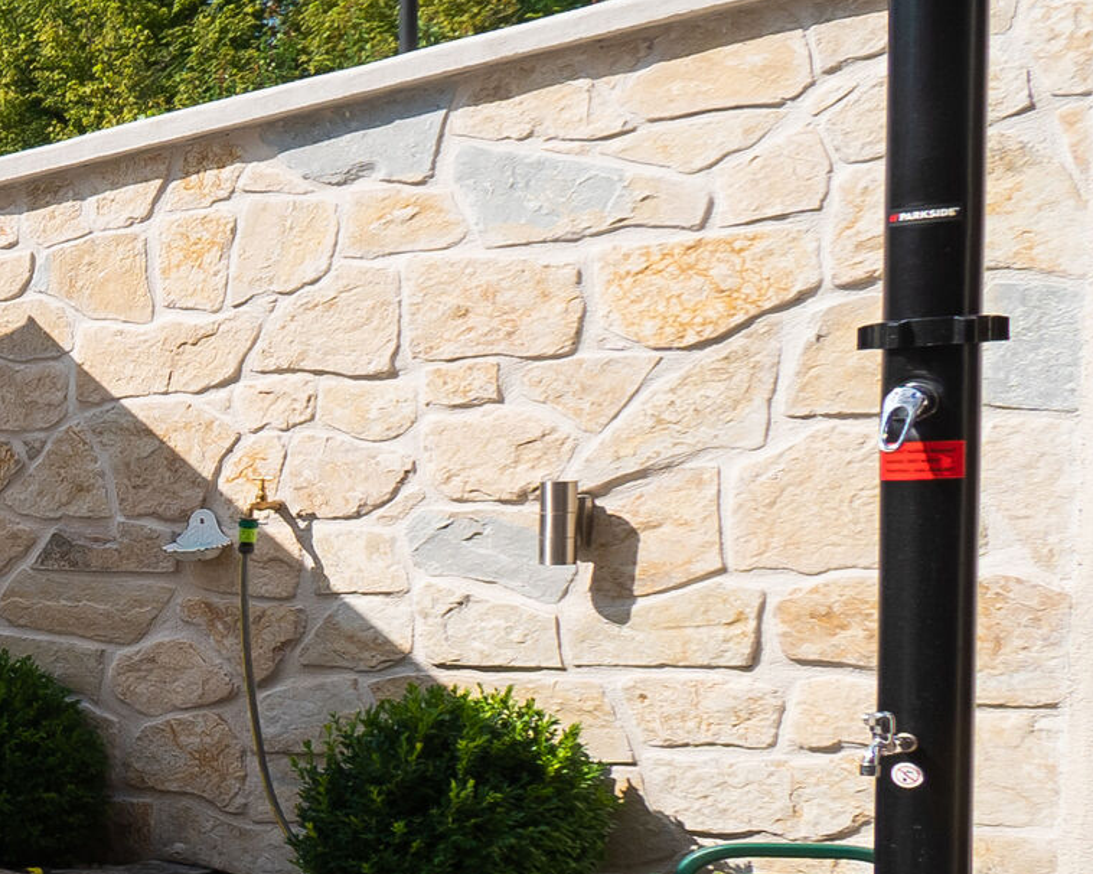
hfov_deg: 22.1
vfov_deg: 28.9
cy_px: 604
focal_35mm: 52
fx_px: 1682
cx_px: -867
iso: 250
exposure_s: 1/640
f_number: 8
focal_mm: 10
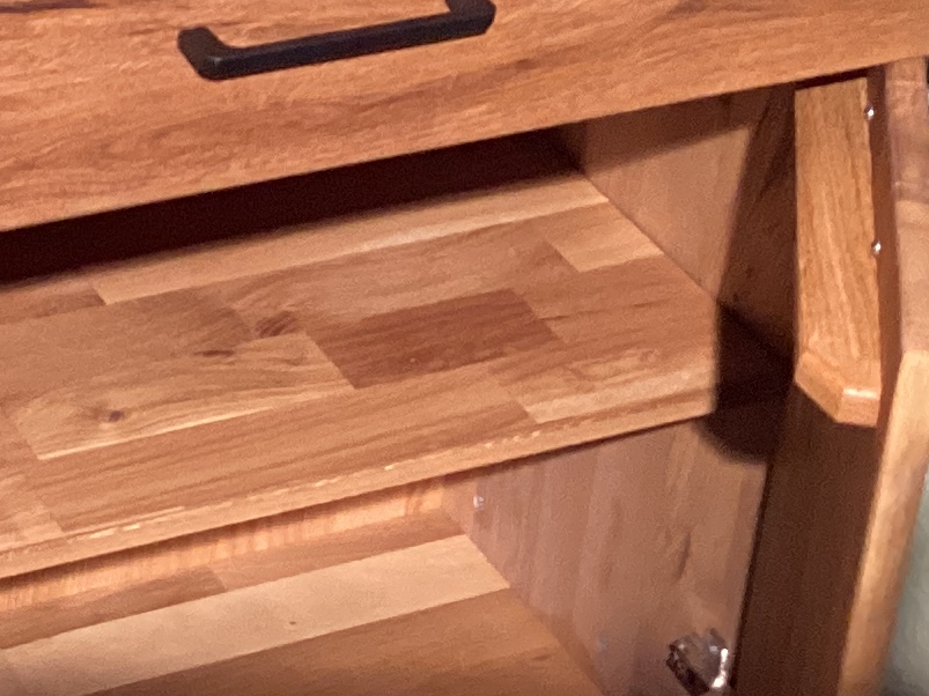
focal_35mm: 126
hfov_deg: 15.4
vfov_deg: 11.7
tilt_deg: -29.3
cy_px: 89
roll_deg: -2.6
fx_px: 3381
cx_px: 57
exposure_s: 1/50
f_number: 2.4
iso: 400
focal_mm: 3.3
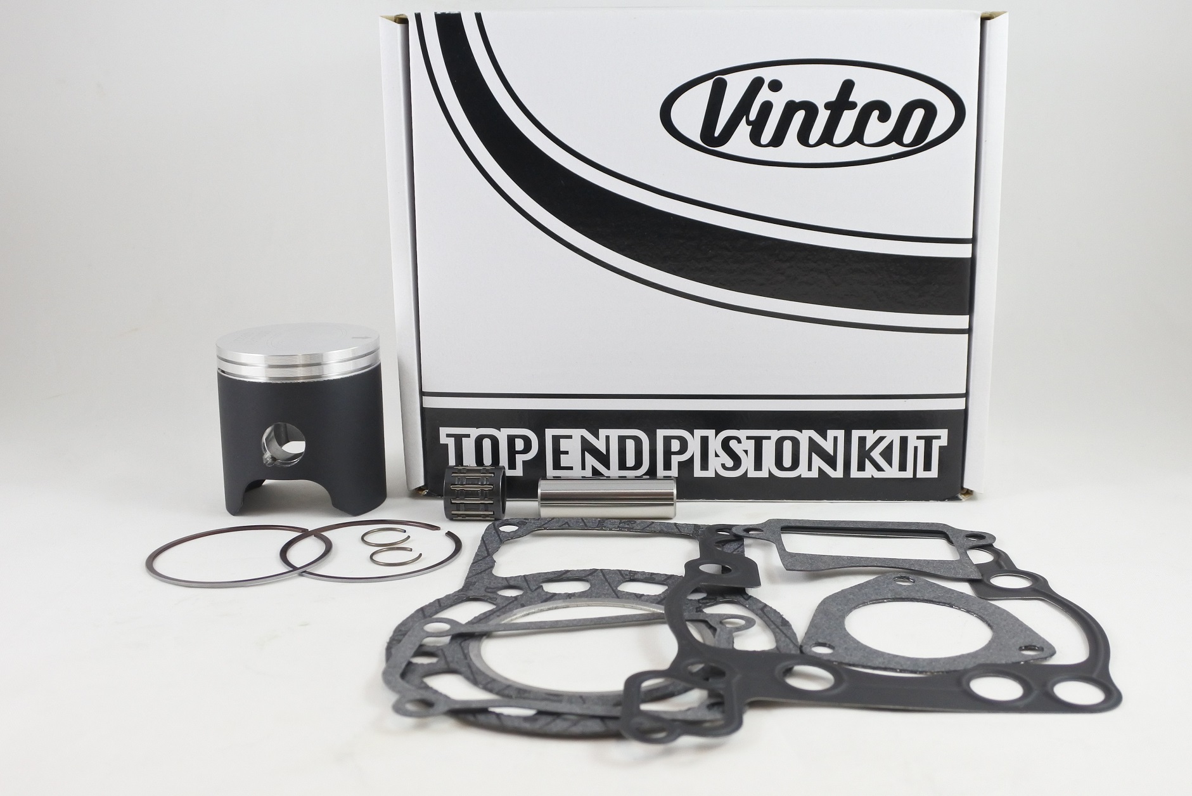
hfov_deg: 57.2
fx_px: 1093
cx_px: 596
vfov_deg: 40.0
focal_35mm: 33
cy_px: 398
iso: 500
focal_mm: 12.3
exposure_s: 1/125
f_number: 3.8
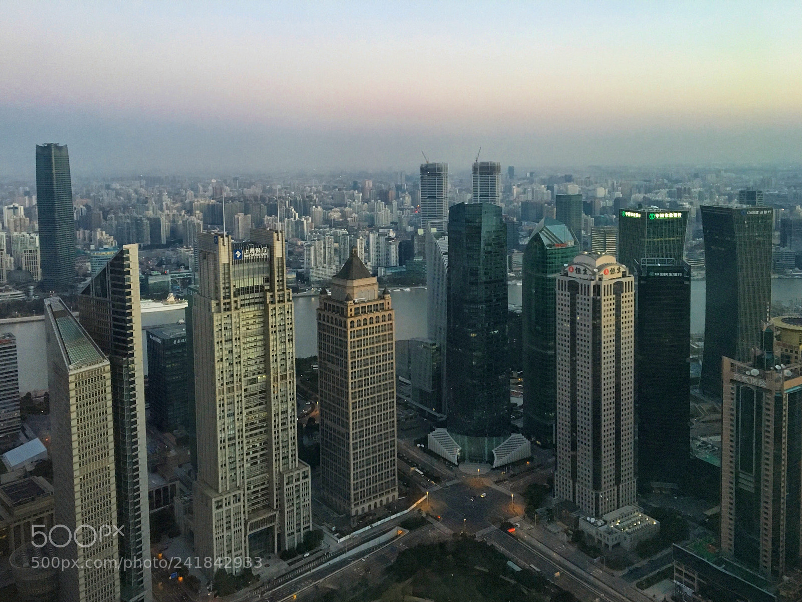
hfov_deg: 61.7
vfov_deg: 48.2
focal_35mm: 29
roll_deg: +1.7
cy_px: 301
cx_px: 401
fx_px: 672
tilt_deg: -10.3
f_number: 2.2
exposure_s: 1/33
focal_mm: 4.15
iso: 250
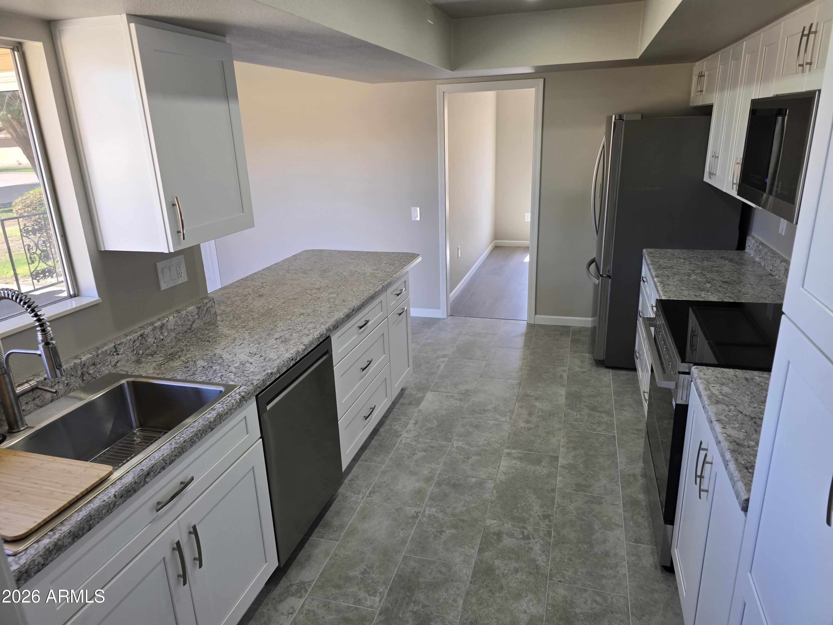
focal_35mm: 23
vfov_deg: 58.9
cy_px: 312
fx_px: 553
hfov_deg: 73.9
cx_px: 416
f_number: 1.7
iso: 50
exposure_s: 1/120
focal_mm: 6.3
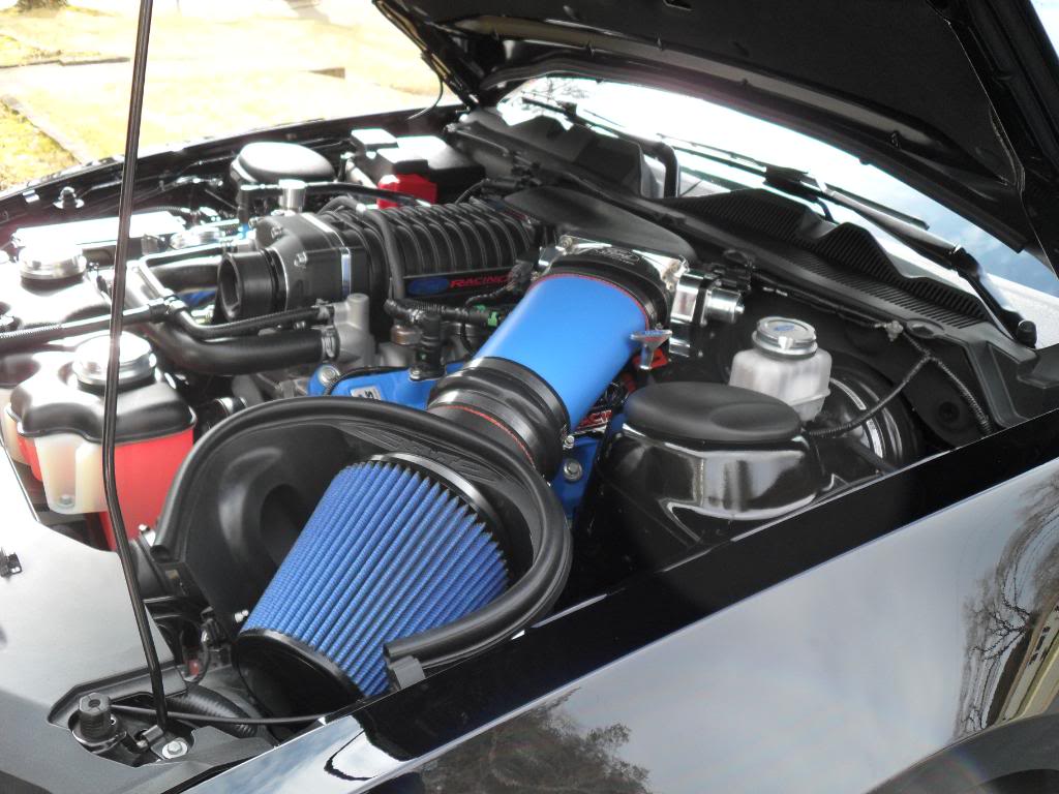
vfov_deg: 40.7
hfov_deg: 52.6
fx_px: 1071
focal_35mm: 35
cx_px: 530
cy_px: 397
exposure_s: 1/180
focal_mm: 6.2
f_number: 2.8
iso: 100
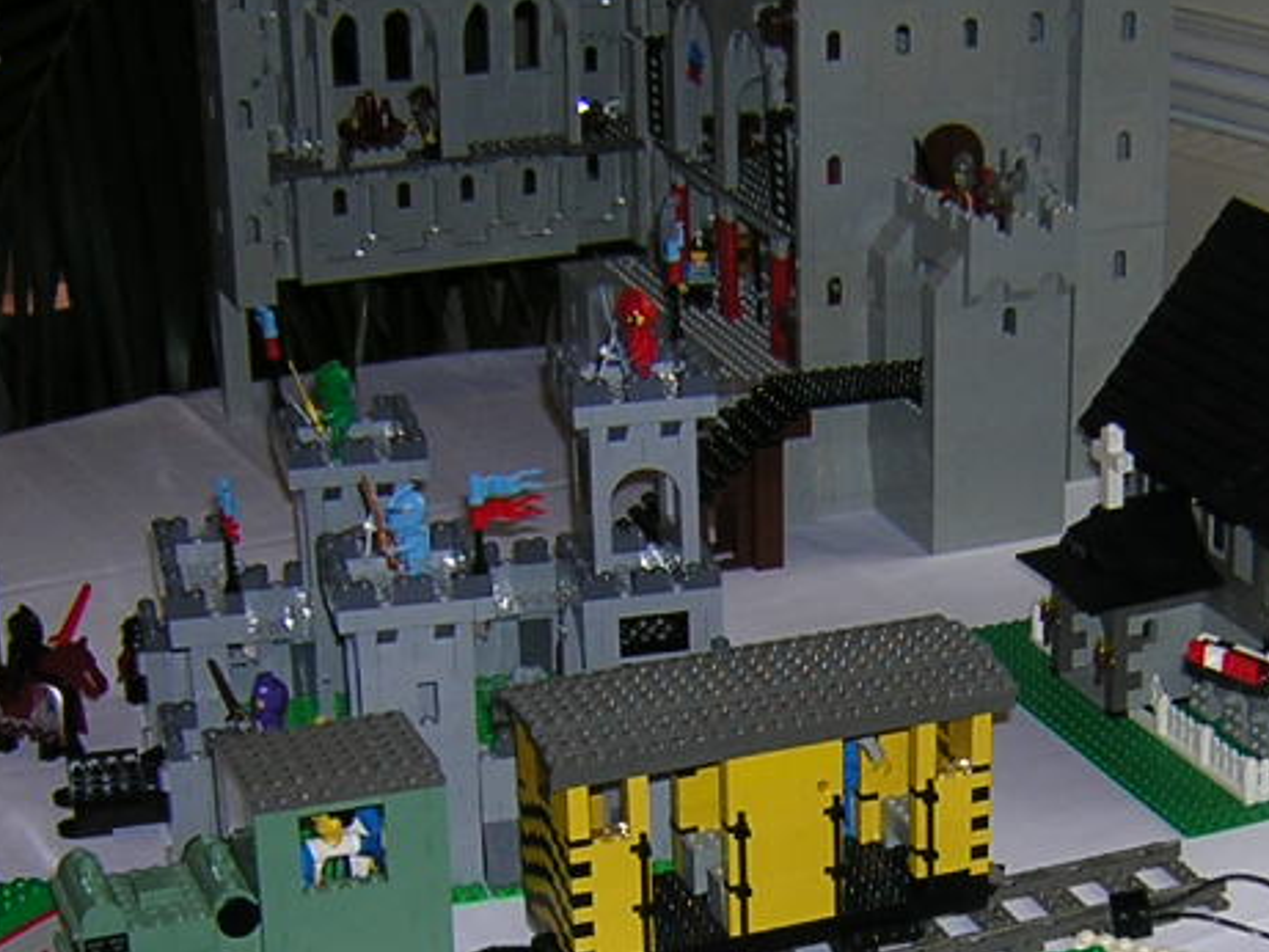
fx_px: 2934
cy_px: 889
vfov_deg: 18.1
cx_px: 950
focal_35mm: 80
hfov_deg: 24.2
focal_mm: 4.7
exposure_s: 1/60.1
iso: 100
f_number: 2.6
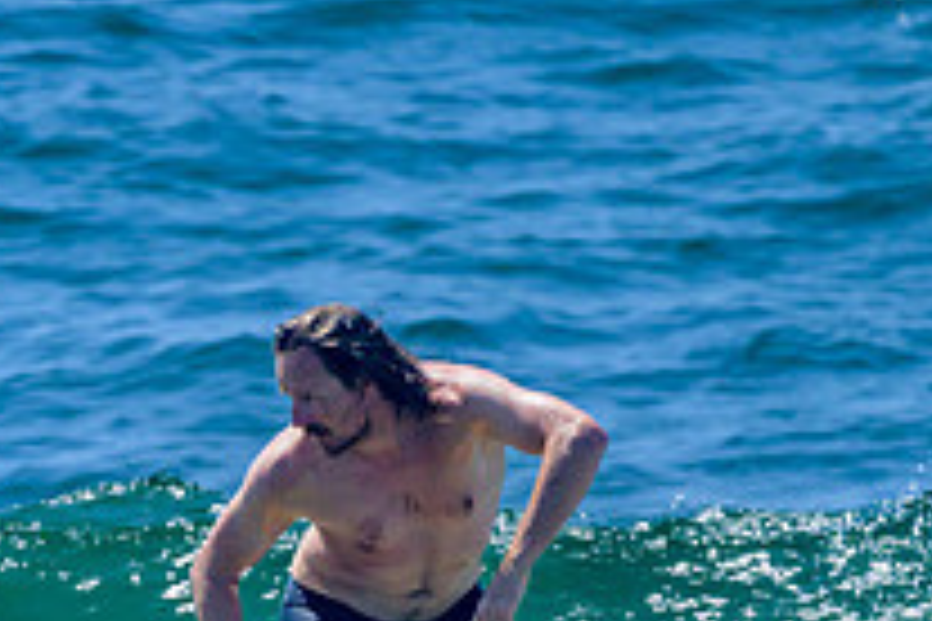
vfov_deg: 0.4
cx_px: 230
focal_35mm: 3144
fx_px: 81388
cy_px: 776
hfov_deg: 0.7
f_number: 9
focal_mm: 1120
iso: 500
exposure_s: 1/2000
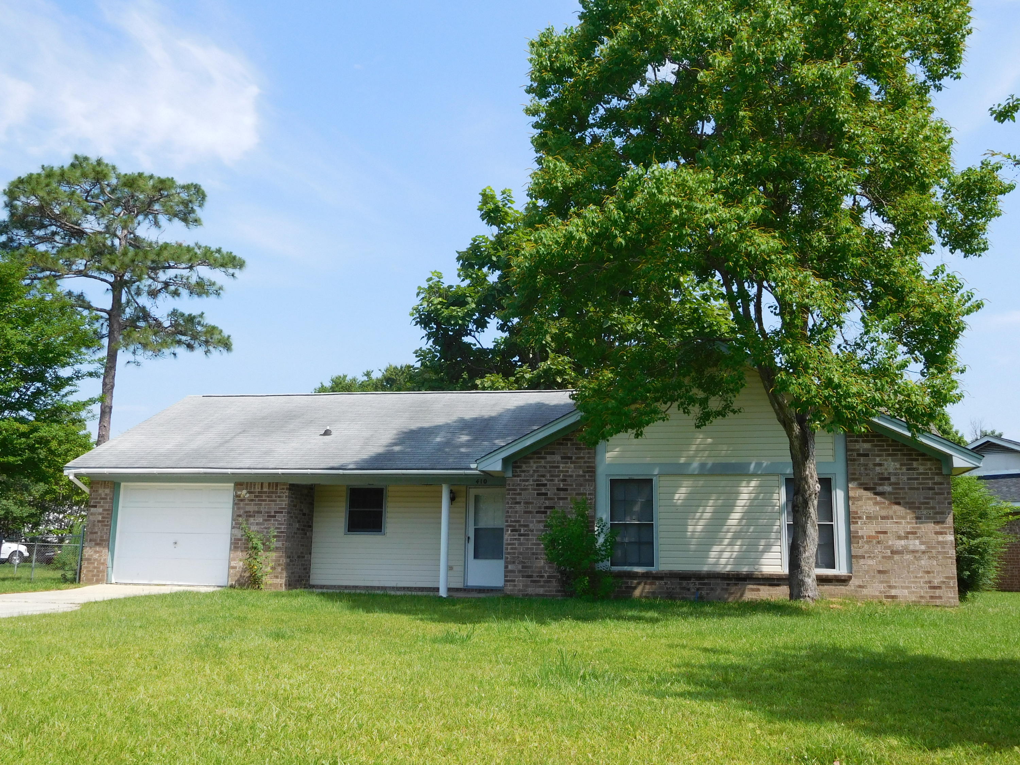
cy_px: 382
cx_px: 510
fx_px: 943
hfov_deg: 56.8
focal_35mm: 32
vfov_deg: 44.2
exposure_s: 1/800
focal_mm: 5.7
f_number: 3.6
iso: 125
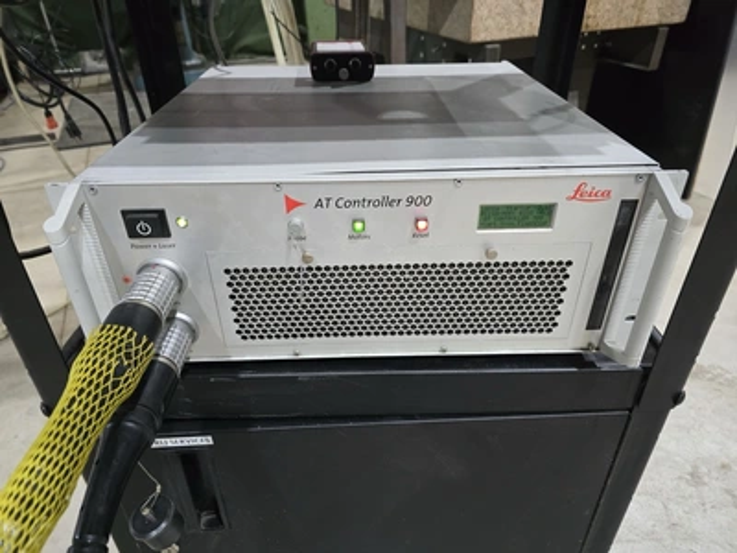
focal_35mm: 23
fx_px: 490
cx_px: 368
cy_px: 276
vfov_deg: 58.9
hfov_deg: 73.9
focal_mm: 6.3
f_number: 1.7
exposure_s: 1/120
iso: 1000
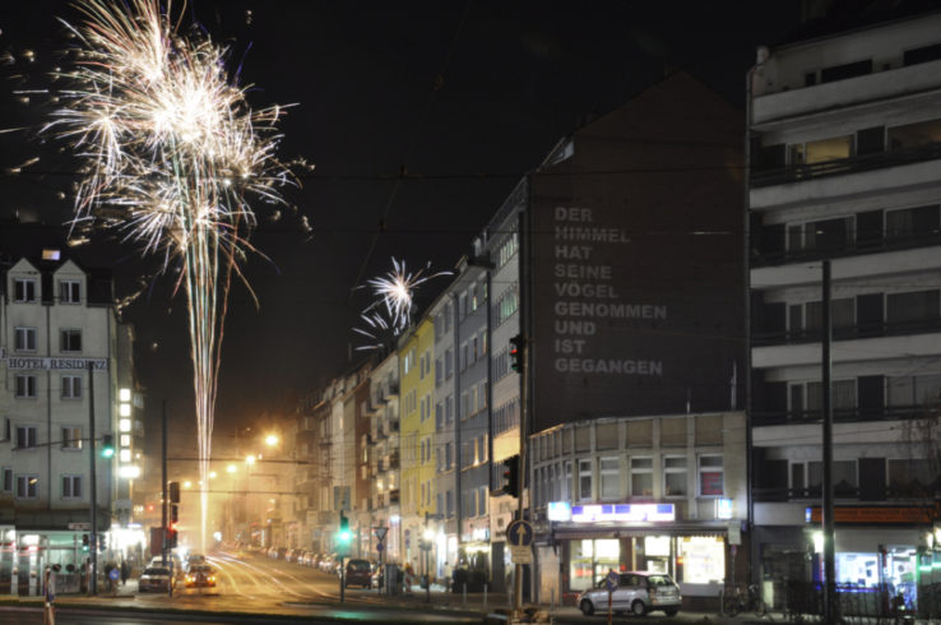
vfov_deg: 20.1
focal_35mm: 68
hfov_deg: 29.9
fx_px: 1762
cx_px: 470
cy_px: 312
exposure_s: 4
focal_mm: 45
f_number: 9
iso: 250
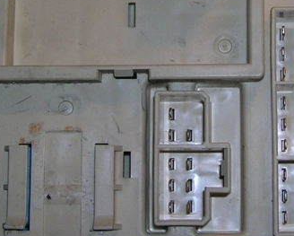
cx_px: 202
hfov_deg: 18.7
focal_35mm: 102
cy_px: 53
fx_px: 888
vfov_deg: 15.0
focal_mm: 5.7
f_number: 4.9
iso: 50
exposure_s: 1/60.1
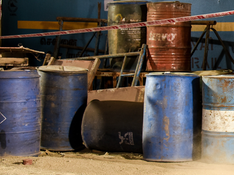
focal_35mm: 131
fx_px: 885
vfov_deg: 11.3
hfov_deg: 14.3
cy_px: 47
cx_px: 330
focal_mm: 42
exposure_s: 1/500
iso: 640
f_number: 5.6
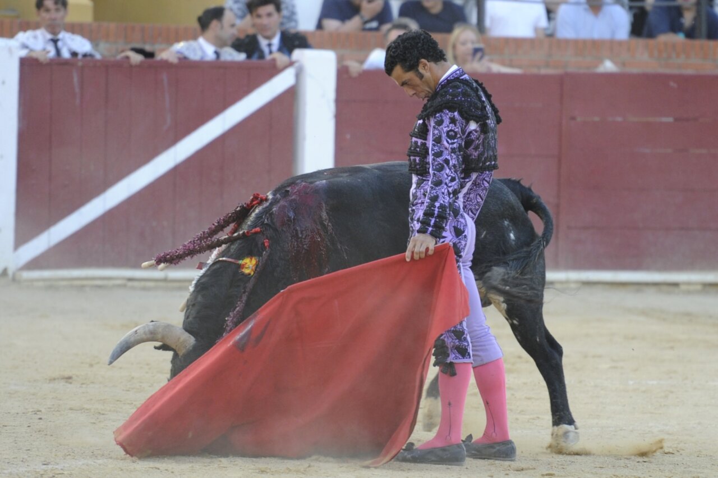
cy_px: 239
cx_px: 359
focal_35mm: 200
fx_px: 3985
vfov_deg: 6.9
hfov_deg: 10.3
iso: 800
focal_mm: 200
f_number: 2.8
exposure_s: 1/640
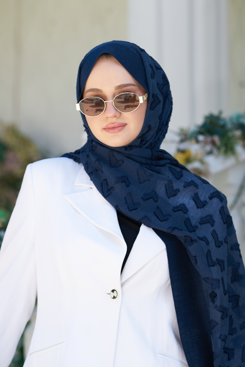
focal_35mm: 115
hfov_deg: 11.9
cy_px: 184
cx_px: 122
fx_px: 1173
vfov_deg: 17.8
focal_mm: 115
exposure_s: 1/250
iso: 100
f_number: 4
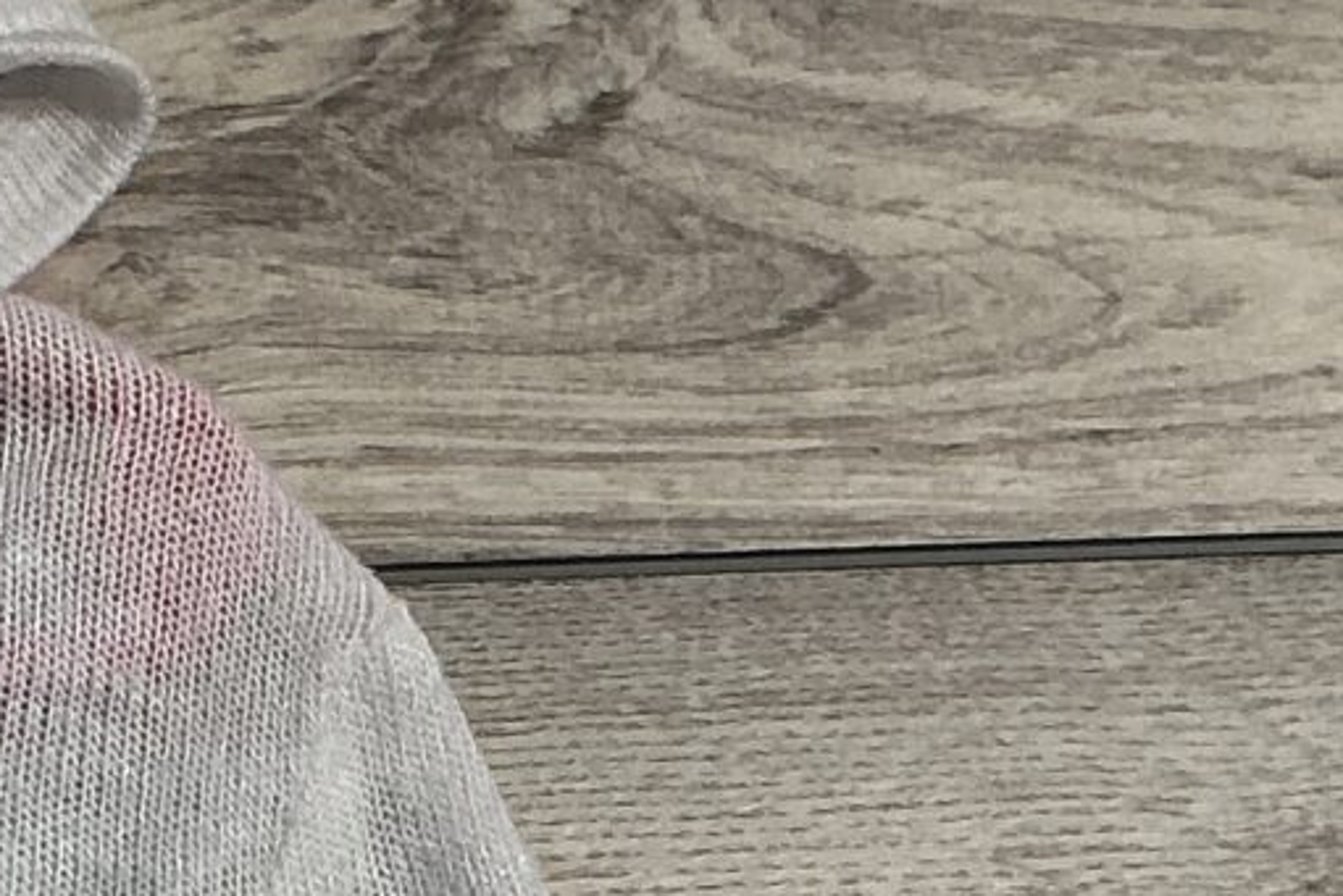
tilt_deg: -80.0
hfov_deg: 12.7
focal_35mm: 151
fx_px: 5634
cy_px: 1577
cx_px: -875
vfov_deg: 8.7
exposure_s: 1/60
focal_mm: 3
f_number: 1.8
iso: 32
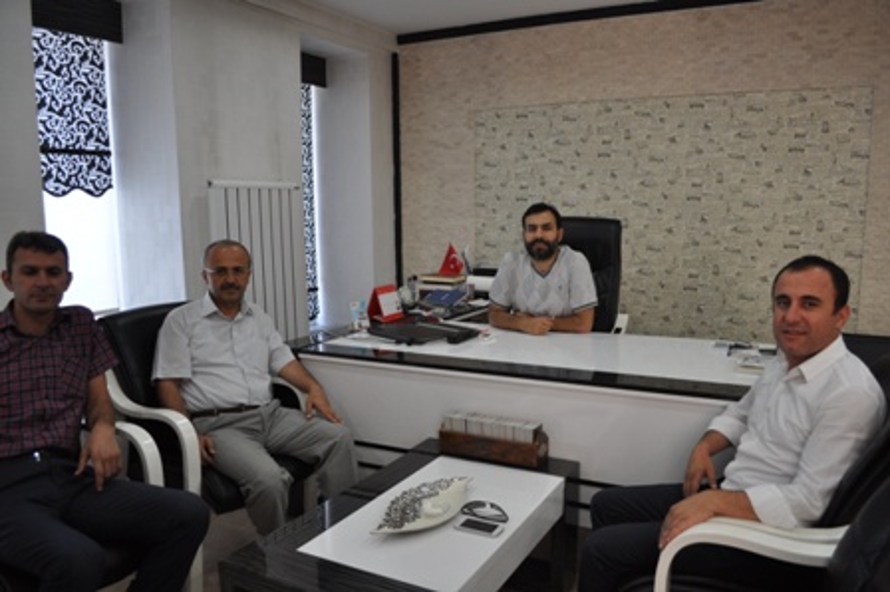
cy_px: 296
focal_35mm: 27
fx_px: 667
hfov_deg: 67.4
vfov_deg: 47.9
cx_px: 445
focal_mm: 18
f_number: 4
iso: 640
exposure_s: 1/60
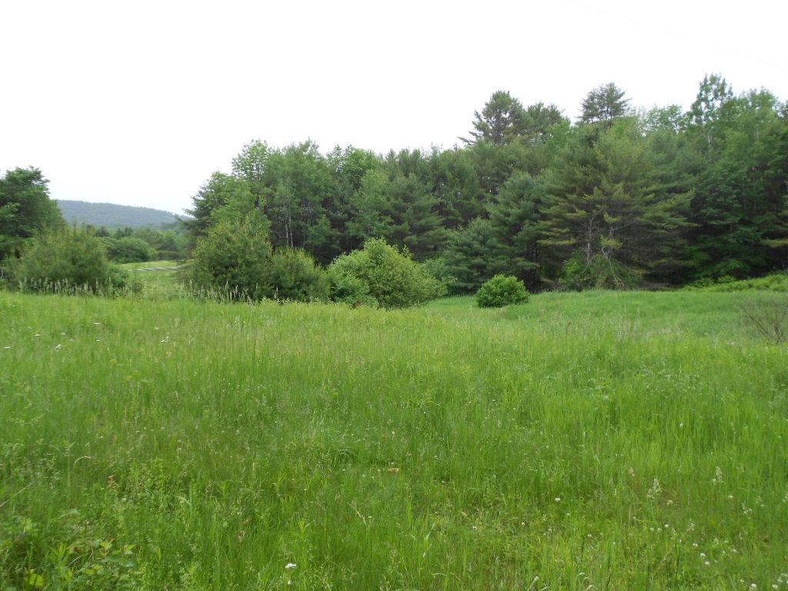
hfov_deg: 67.3
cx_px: 394
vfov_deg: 53.1
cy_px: 296
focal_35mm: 26
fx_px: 592
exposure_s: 1/100
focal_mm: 4.6
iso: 80
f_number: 3.2
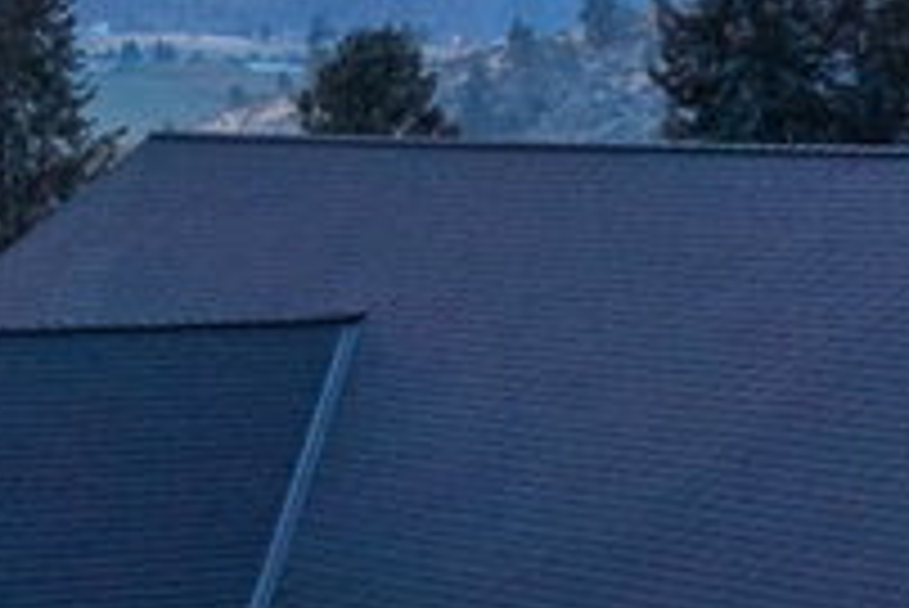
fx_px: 4194
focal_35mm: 166
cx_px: -396
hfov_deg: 11.9
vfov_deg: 8.3
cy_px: 502
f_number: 2.8
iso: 200
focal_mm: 10.26
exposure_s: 1/100
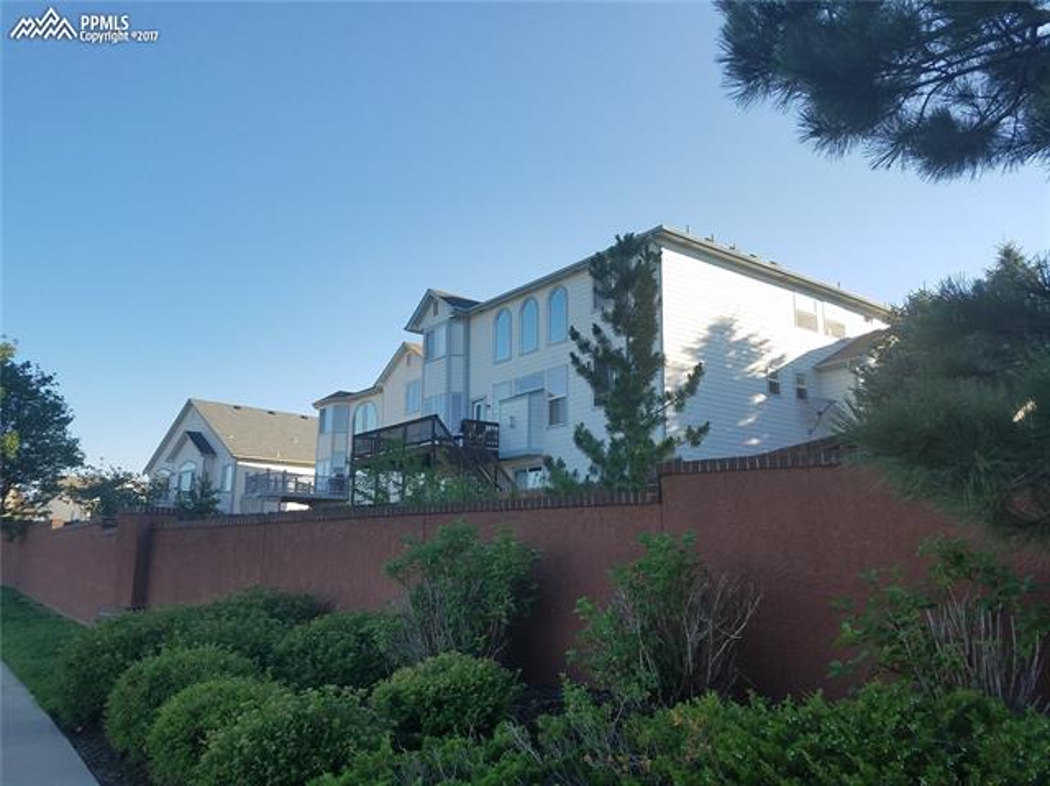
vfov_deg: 53.0
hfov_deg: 67.3
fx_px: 788
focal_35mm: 26
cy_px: 393
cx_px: 525
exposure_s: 1/988
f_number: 1.7
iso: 50
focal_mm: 4.2
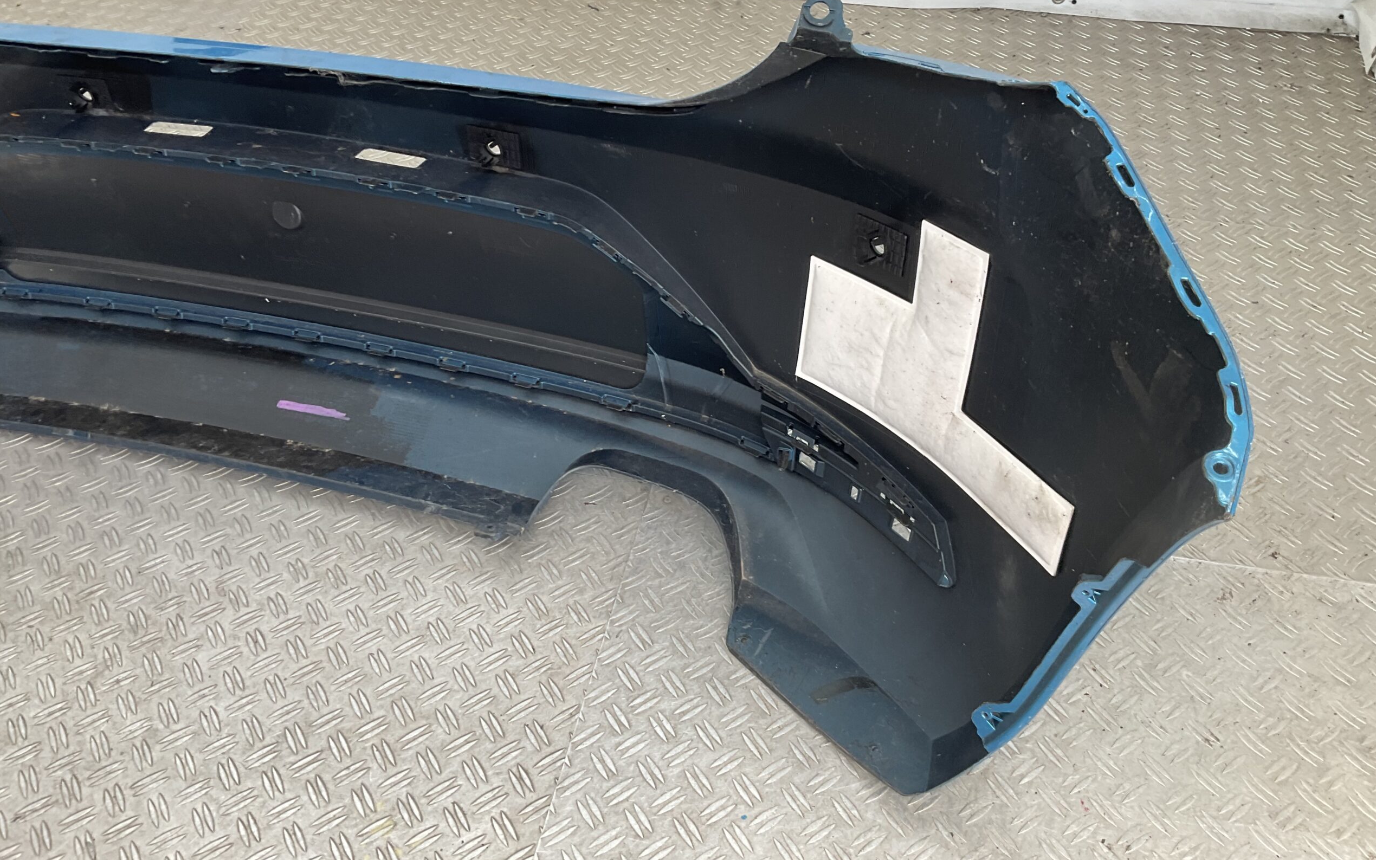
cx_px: 693
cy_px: 370
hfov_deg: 61.2
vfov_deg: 40.5
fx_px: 1163
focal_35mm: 31
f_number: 1.8
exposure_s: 1/100
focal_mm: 3
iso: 25
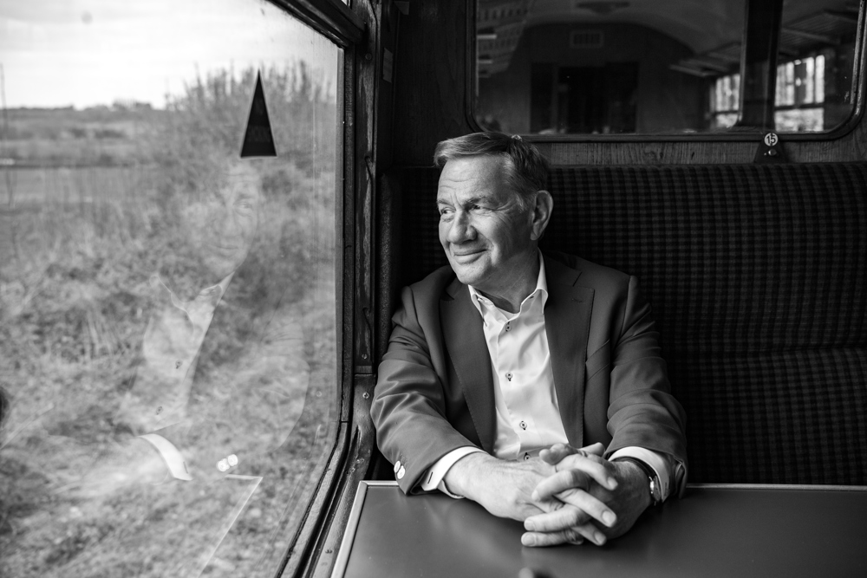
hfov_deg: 48.5
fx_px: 963
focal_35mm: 40
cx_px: 434
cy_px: 289
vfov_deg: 33.4
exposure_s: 1/640
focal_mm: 40
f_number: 4.5
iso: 500
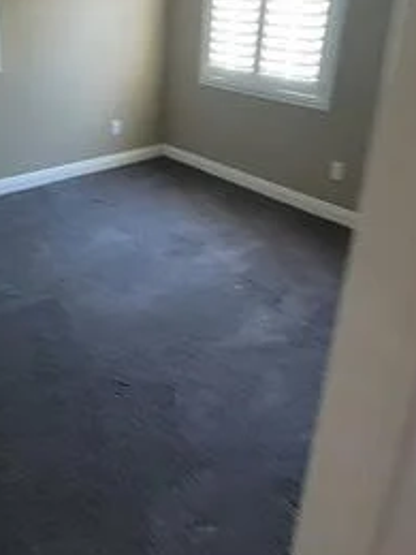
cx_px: 100
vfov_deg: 58.6
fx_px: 481
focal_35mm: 30
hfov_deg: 45.1
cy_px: 186
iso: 320
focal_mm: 2.2
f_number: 2.2
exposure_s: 1/40
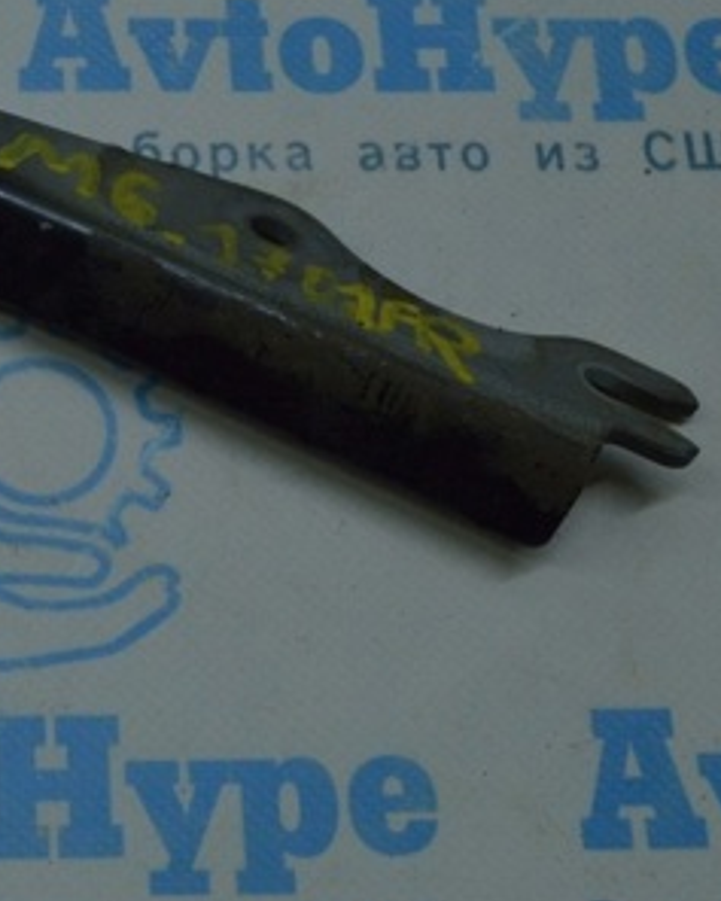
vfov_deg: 26.0
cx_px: -97
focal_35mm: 73
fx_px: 1946
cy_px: 330
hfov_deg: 19.9
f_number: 16
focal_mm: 24
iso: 640
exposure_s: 1/50
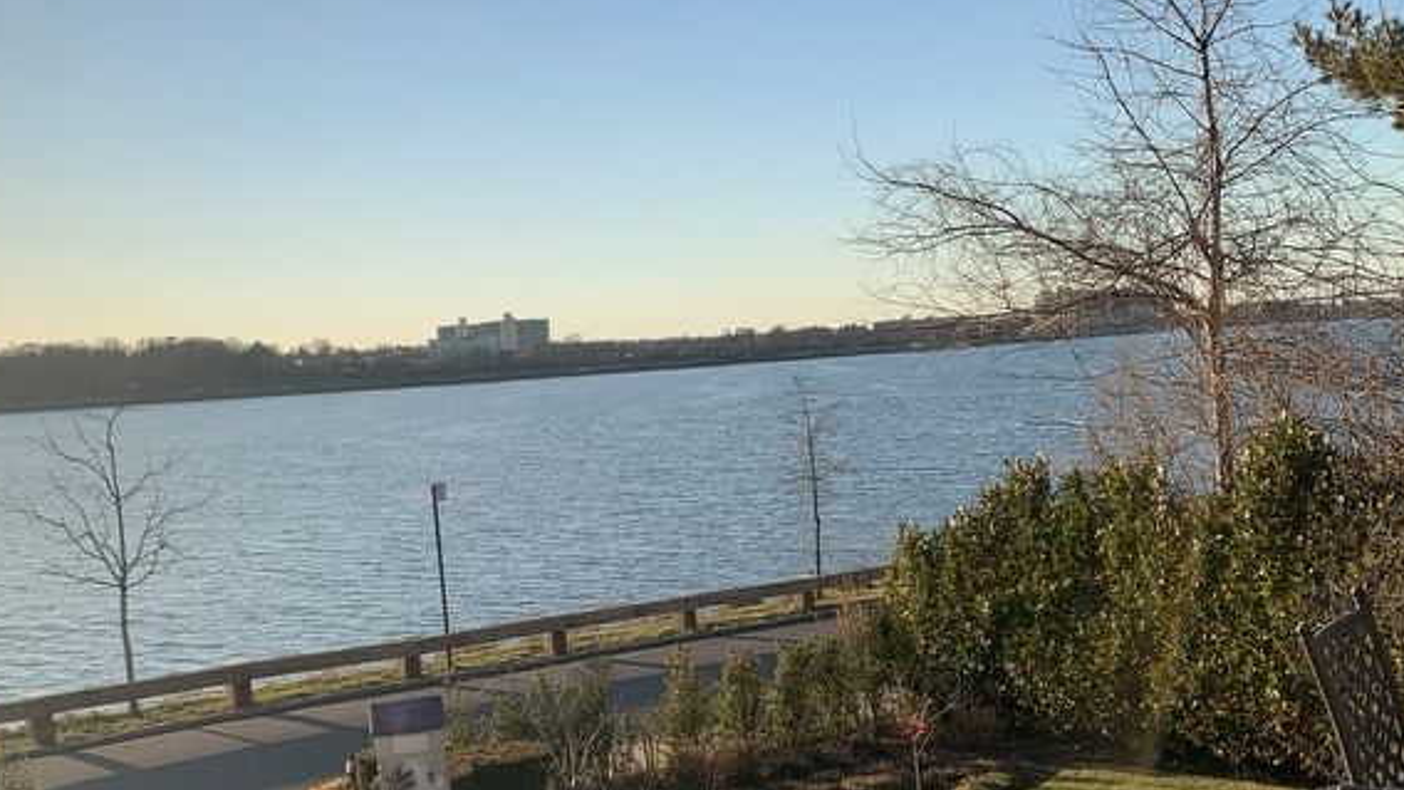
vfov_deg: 29.3
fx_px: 1489
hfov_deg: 49.9
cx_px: 520
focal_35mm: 40
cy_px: 584
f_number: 1.8
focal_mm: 4.25
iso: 25
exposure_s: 1/1748
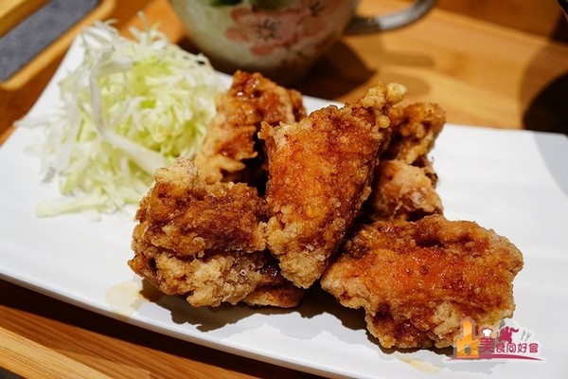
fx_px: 710
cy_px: 190
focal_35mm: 45
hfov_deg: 43.6
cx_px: 284
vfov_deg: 29.9
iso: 800
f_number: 4
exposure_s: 1/60
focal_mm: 30
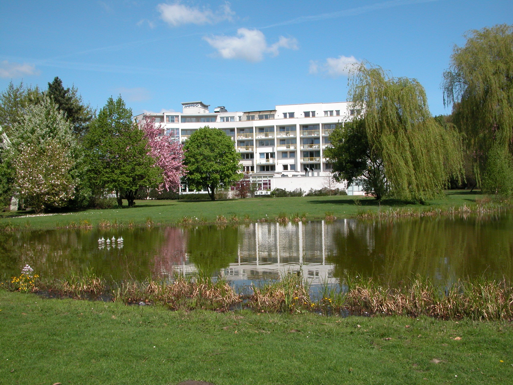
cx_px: 256
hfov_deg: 54.0
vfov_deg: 41.8
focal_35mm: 34
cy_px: 192
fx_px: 504
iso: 100
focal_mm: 8.9
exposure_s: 1/277
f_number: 7.1
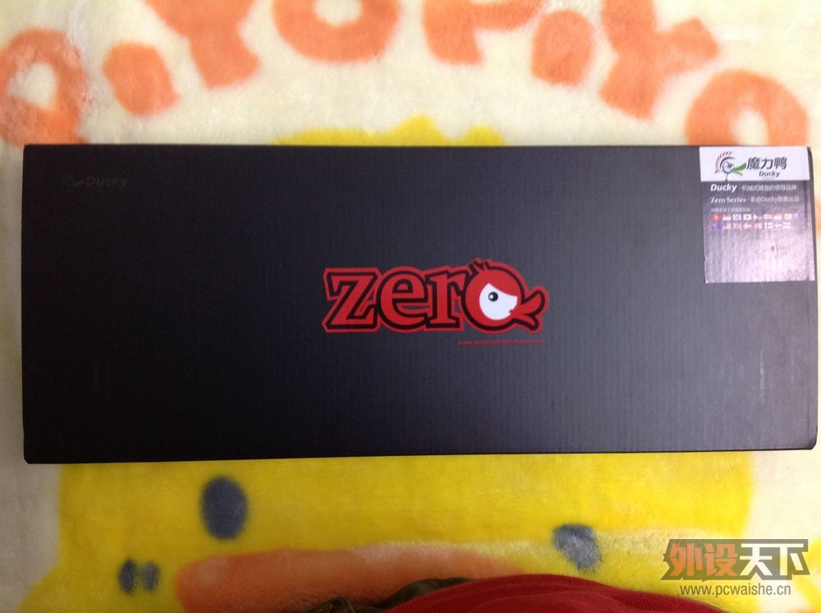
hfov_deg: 52.7
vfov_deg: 40.6
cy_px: 306
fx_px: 829
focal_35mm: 35
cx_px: 410
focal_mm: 4.28
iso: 200
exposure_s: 1/17
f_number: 2.4
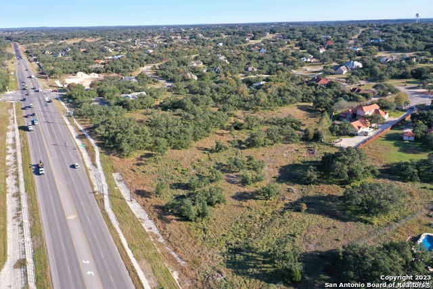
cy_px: 144
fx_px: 337
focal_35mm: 28
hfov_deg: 65.5
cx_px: 216
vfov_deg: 46.4
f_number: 5.6
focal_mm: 10.26
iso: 100
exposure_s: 1/240
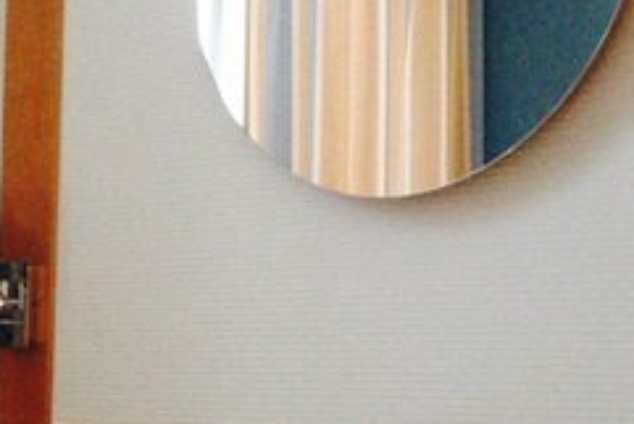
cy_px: 234
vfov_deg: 12.0
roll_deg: -1.5
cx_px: 192
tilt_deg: +4.6
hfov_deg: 17.9
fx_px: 2009
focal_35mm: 114
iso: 320
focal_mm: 4.12
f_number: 2.4
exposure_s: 1/17
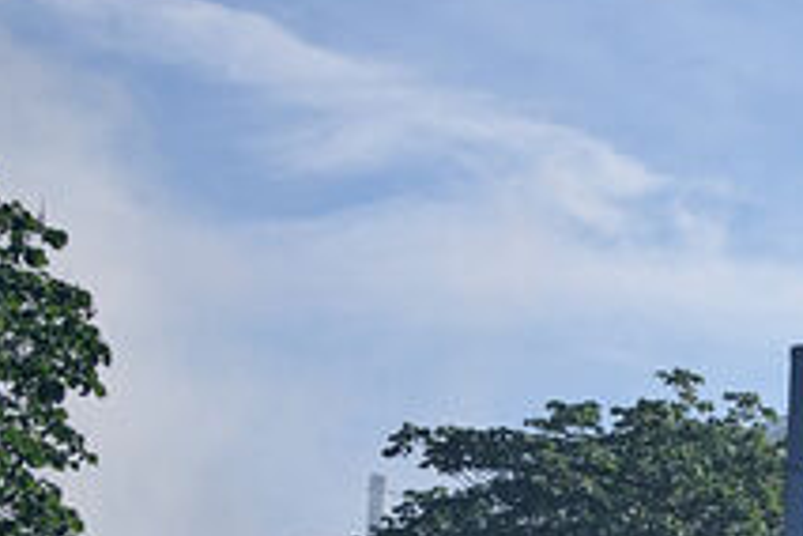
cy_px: 1115
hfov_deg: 12.4
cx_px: 1376
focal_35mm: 153
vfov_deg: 8.5
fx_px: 3412
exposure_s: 1/640
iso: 160
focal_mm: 35
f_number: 8
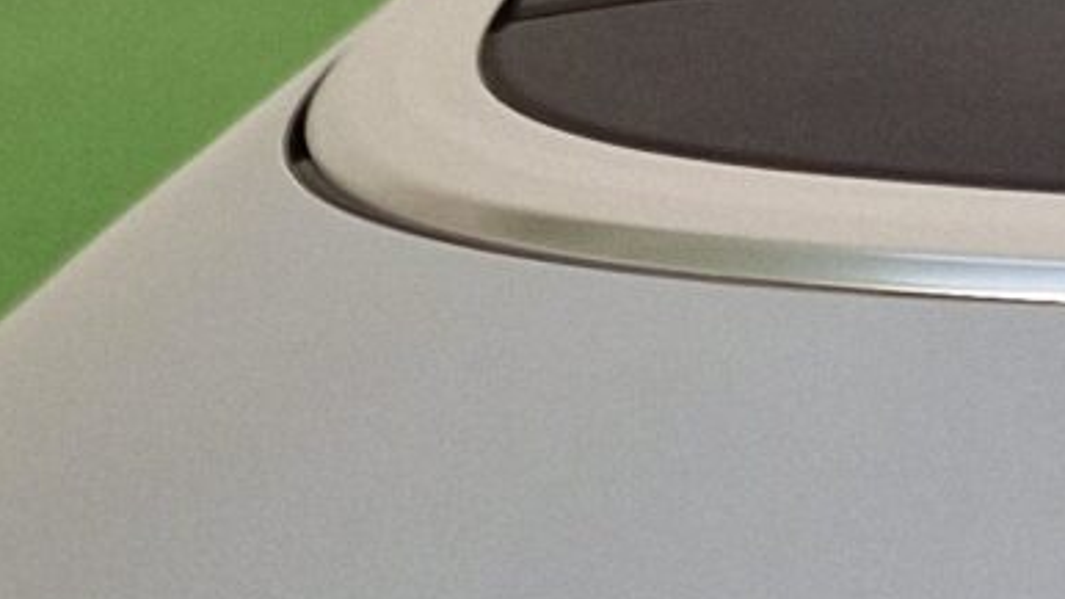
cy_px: -33
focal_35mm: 166
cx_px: 2599
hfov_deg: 10.9
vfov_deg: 7.3
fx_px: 4687
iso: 80
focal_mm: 6.4
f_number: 1.8
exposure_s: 1/100
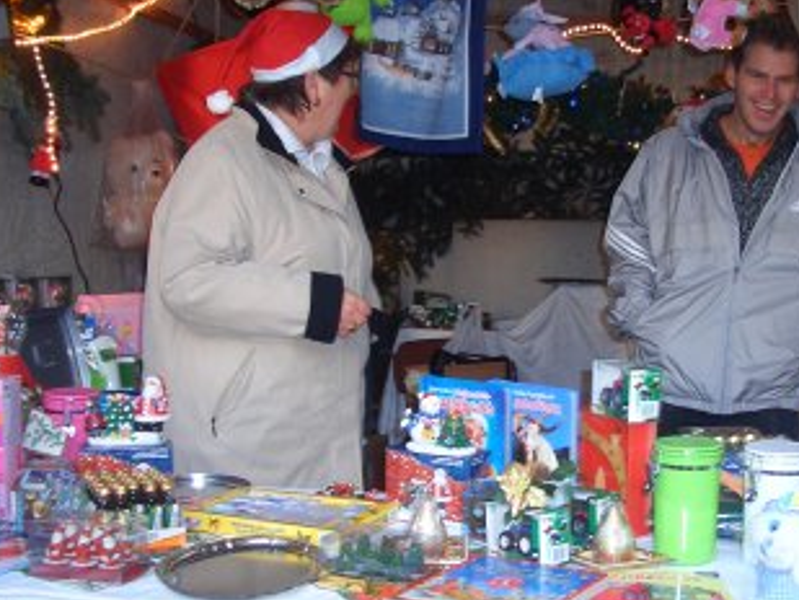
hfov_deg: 37.3
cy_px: 349
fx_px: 1178
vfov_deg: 28.5
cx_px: 486
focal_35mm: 51
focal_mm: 5.8
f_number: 2.6
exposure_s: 1/40
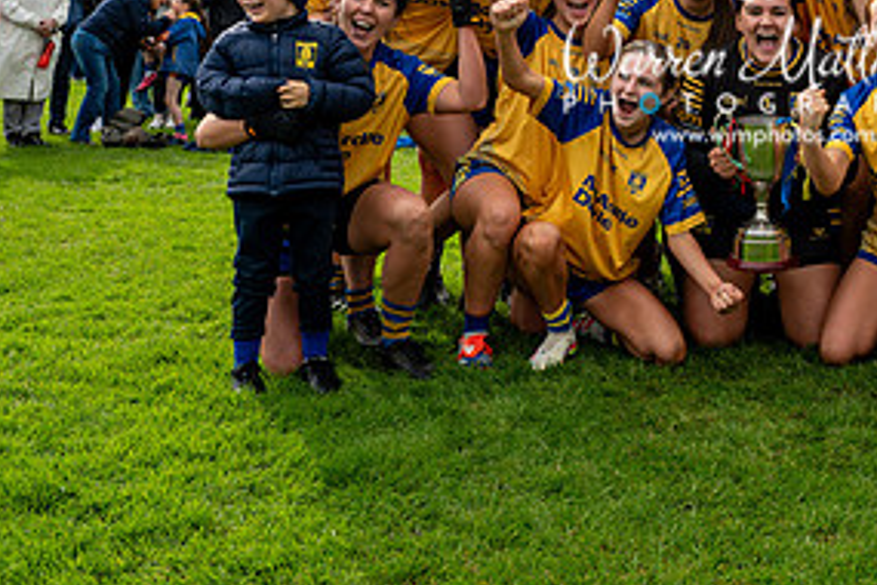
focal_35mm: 55
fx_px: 1340
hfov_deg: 34.5
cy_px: 8
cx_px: 763
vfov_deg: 23.6
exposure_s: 1/320
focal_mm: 27
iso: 100
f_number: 5
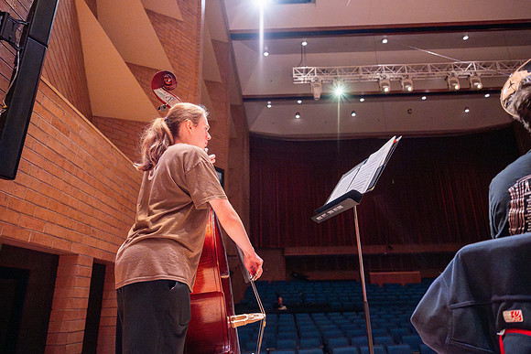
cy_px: 177
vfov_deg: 51.3
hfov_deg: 71.5
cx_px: 266
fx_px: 369
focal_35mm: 25
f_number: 2.8
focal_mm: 24
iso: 1250
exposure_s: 1/800
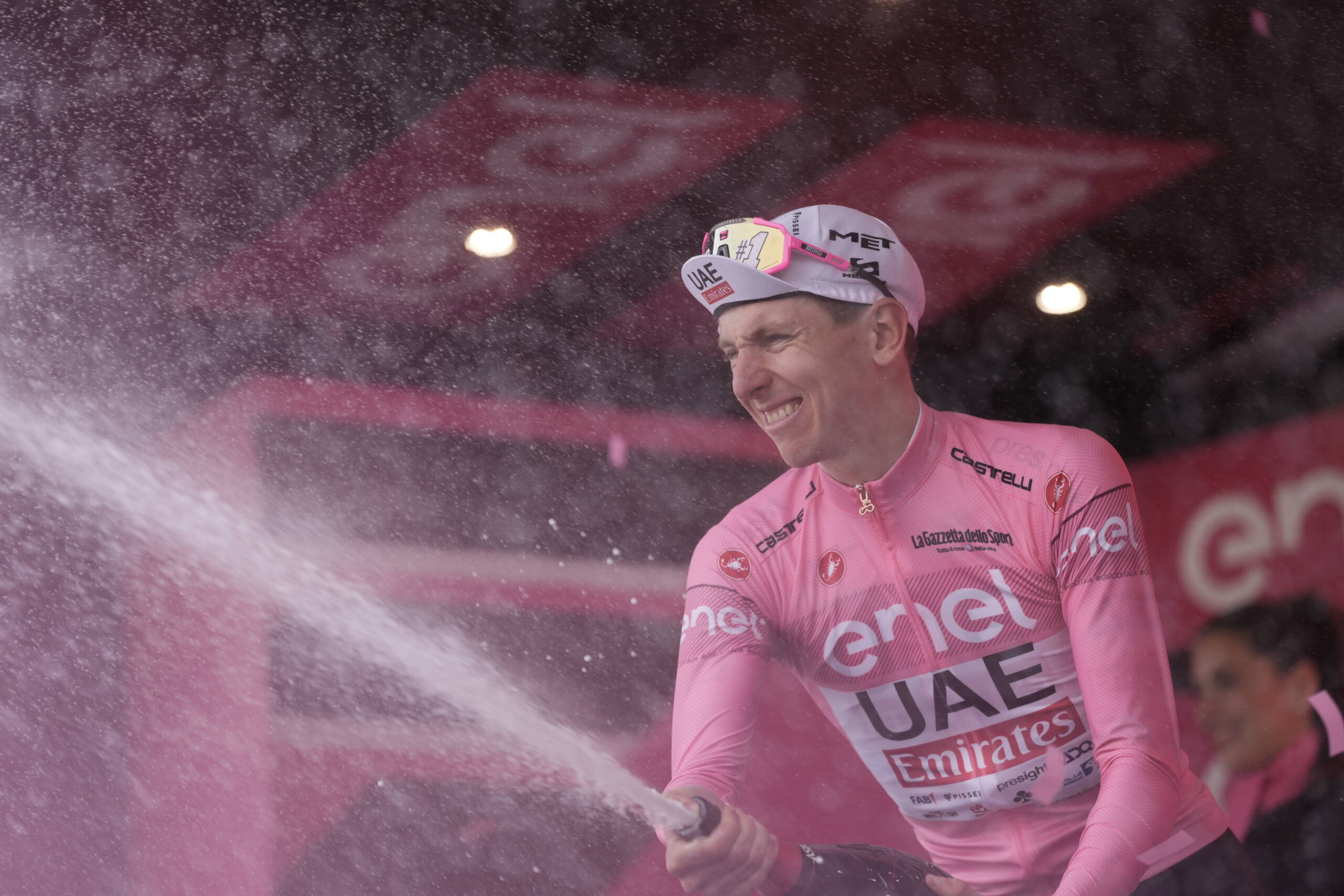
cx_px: 672
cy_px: 448
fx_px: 6235
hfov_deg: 12.3
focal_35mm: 167
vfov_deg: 8.2
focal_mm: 167
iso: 400
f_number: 3.2
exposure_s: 1/1000
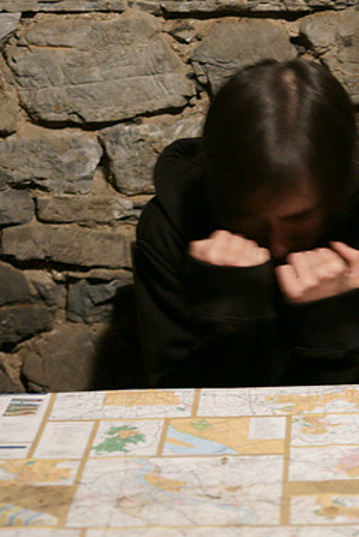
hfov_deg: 10.9
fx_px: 1878
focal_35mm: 126
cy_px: 184
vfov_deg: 16.2
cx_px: 269
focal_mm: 55
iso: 1600
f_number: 2.8
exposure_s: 1/25
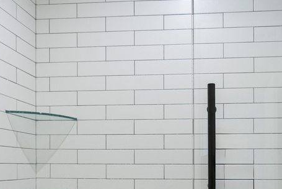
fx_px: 282
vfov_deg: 34.2
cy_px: 182
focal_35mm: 36
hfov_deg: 51.6
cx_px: 199
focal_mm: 16
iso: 400
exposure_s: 1/8
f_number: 9
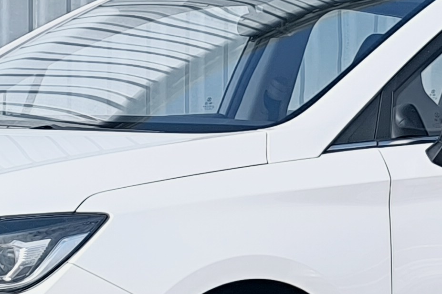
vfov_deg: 5.7
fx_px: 2983
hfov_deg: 8.5
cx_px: 301
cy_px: 182
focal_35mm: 243
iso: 50
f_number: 1.65
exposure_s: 1/1136
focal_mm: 6.14
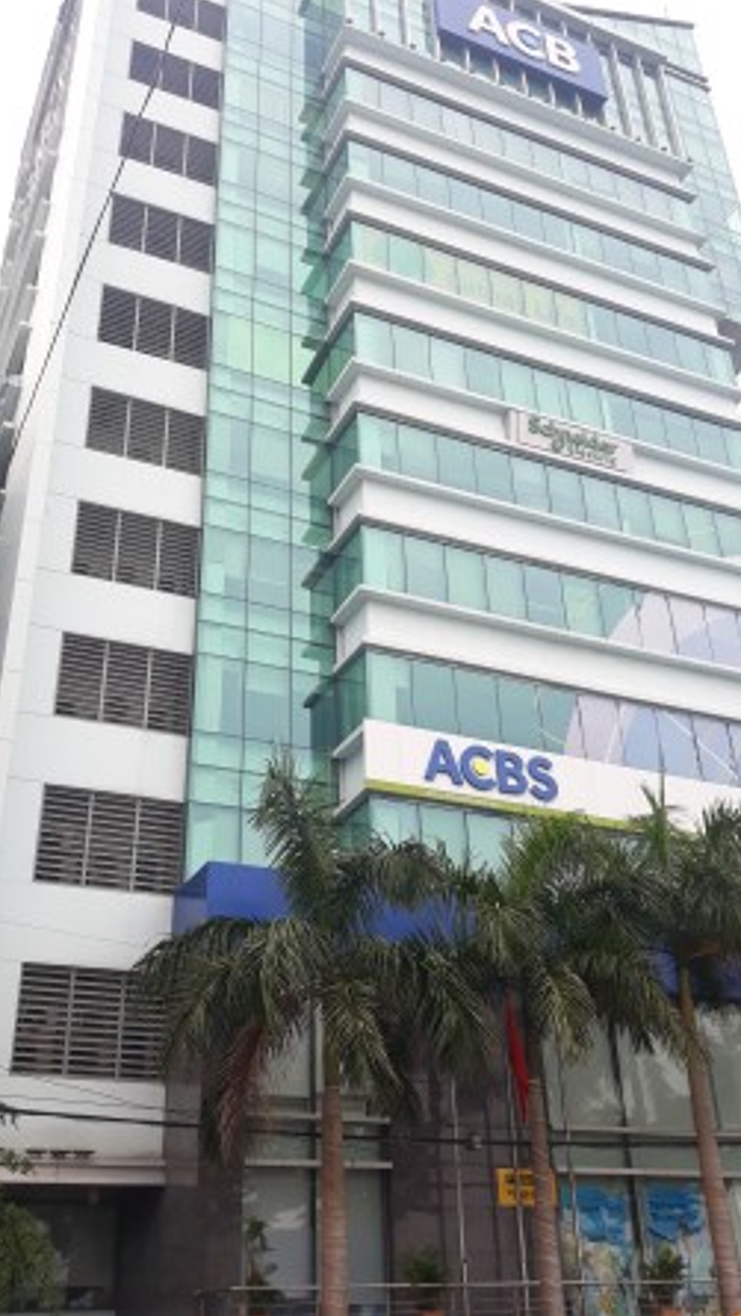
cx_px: 373
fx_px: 1152
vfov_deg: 59.3
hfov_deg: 35.6
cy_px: 584
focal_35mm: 33
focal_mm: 3.71
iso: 40
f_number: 1.7
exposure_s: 1/1054
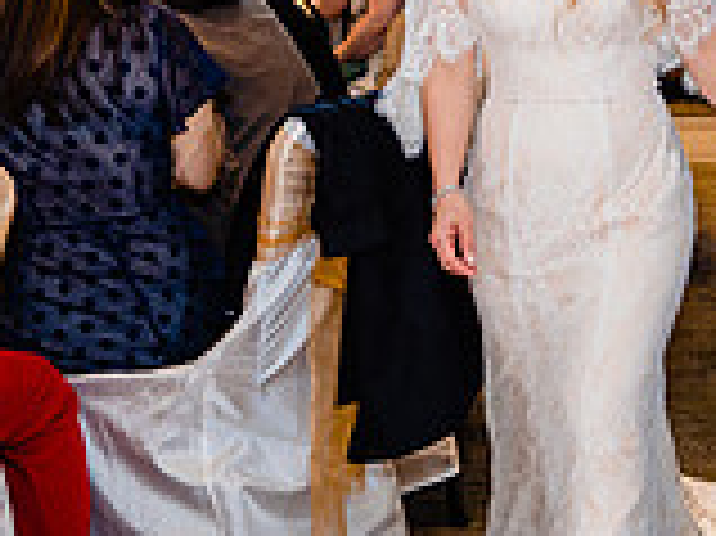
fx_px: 2046
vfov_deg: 14.5
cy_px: -101
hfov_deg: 19.5
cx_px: 656
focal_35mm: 99
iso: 1250
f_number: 4
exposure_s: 1/160
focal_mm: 26
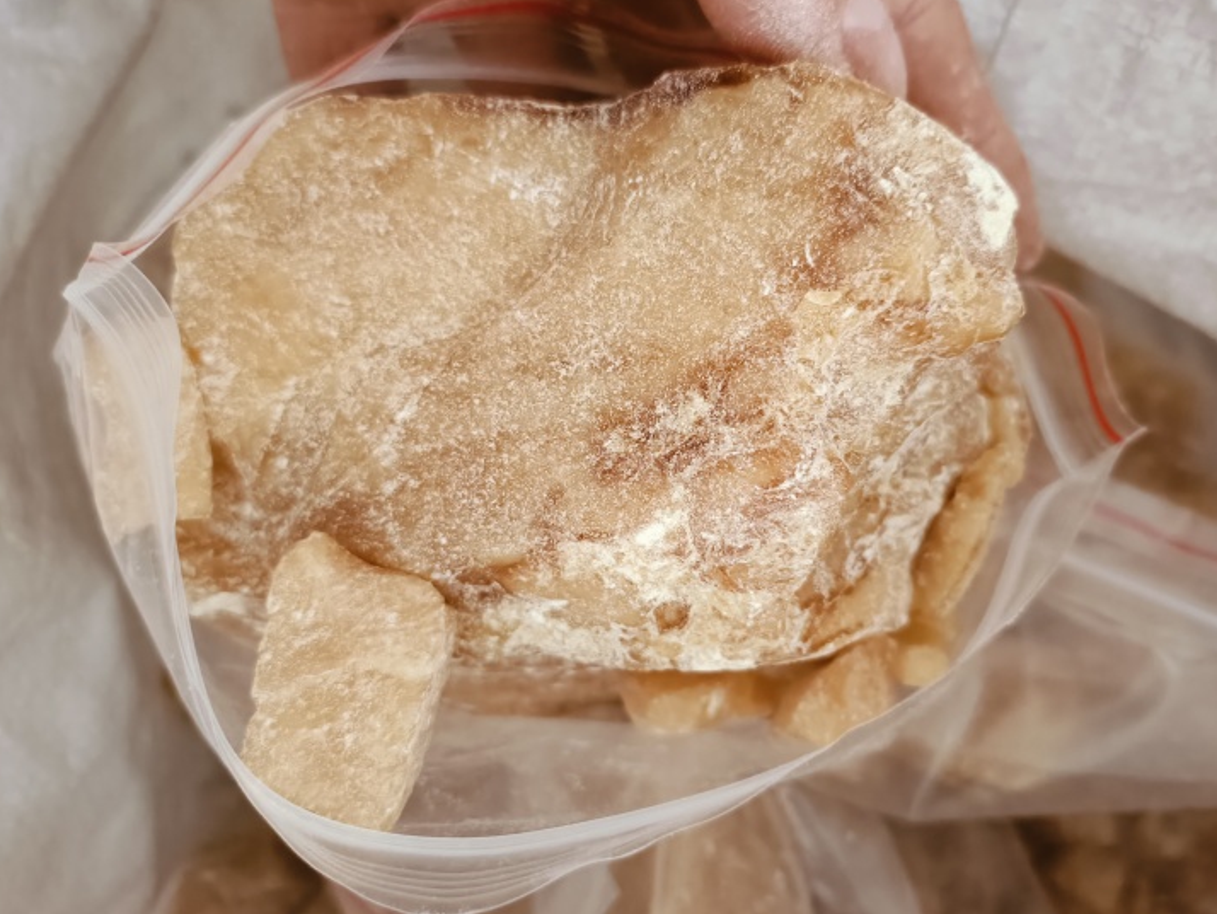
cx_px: 649
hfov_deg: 63.4
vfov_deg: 49.8
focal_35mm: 28
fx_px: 985
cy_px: 445
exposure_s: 1/50
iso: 8363
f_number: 1.7
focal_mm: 4.7
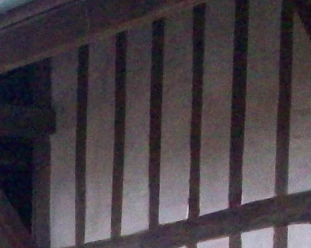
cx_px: -194
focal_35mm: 163
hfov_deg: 11.2
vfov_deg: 9.0
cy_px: 467
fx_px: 1500
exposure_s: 1/128
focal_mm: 6.2
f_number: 2.8
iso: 532
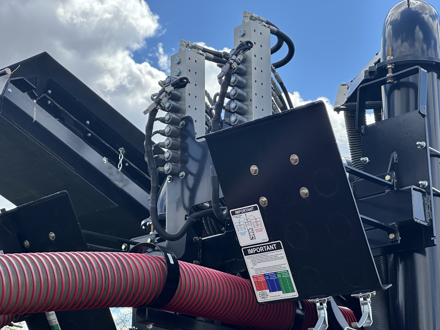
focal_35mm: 77
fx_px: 979
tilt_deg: +14.6
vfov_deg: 19.1
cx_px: 220
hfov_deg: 25.3
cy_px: 165
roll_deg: -1.4
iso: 32
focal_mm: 9
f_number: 2.8
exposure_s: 1/461
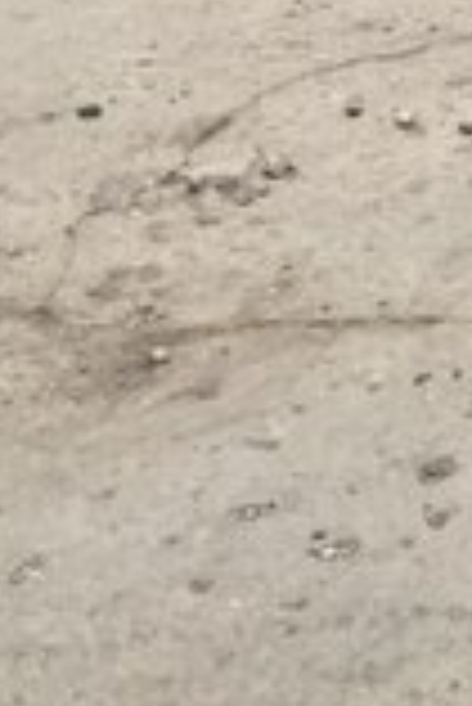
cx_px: 670
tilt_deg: -6.5
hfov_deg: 13.7
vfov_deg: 18.6
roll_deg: +0.5
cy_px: -391
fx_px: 1864
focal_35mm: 95
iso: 160
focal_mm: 4.15
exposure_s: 1/33
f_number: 2.2
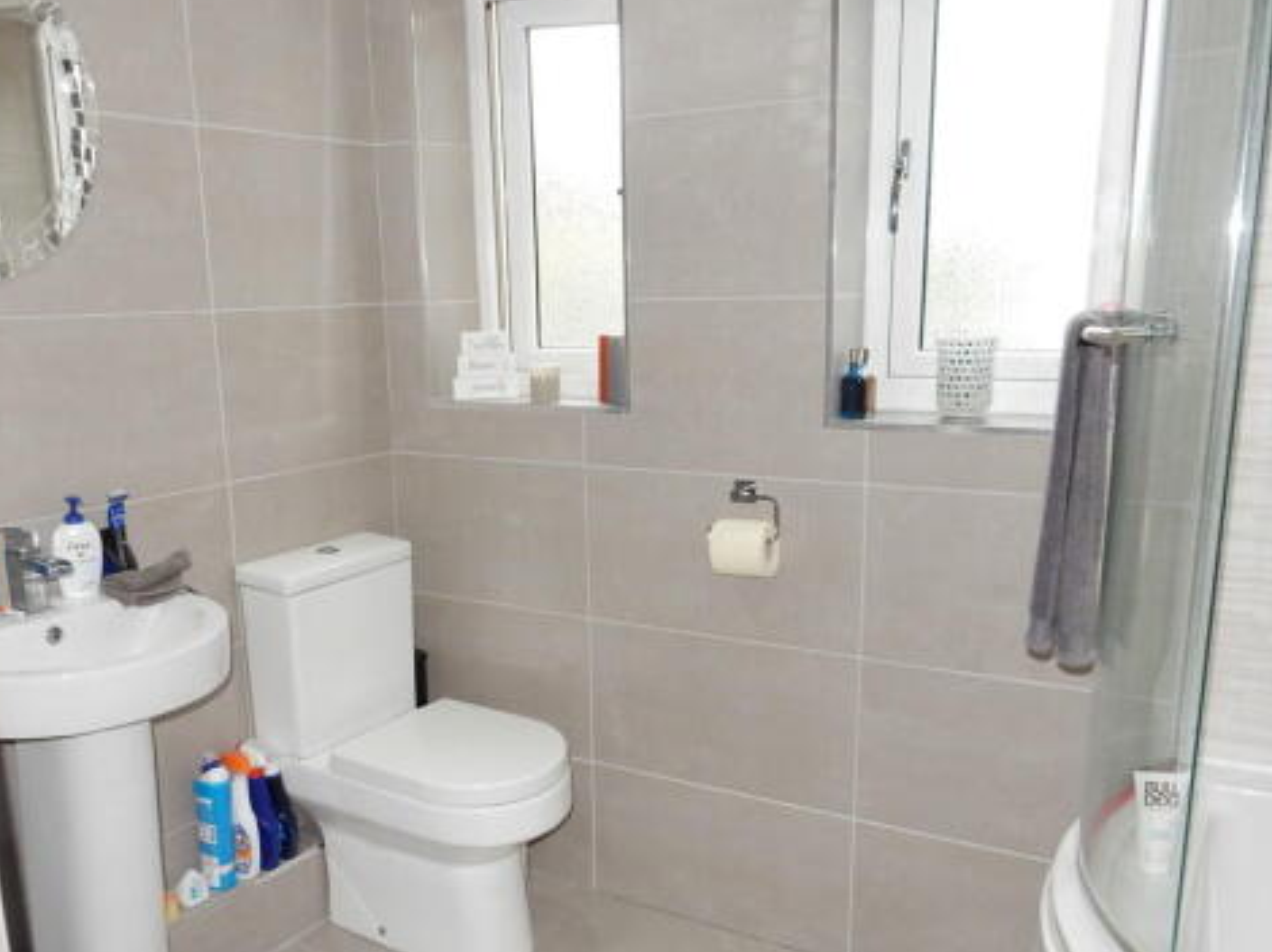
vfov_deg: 45.2
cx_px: 591
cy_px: 569
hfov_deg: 58.3
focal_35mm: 31
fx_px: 1139
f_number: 3.7
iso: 220
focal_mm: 4.5
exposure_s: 1/30
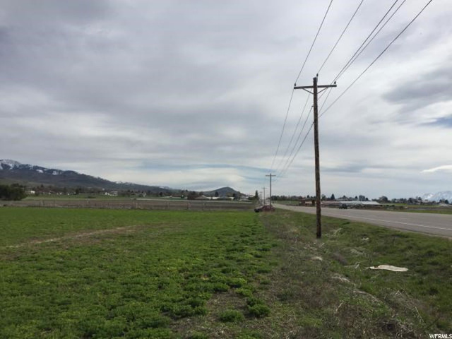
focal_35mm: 29
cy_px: 170
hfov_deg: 61.7
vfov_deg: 48.2
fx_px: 379
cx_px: 226
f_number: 2.2
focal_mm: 4.15
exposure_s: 1/3968
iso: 32
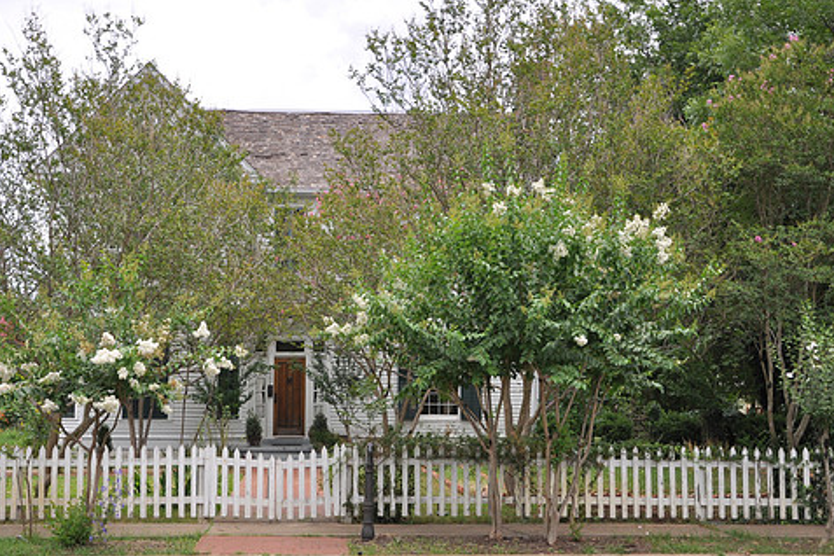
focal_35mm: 51
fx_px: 1181
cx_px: 369
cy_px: 321
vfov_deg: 26.5
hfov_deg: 38.8
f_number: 5.6
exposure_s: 1/200
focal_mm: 28
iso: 200
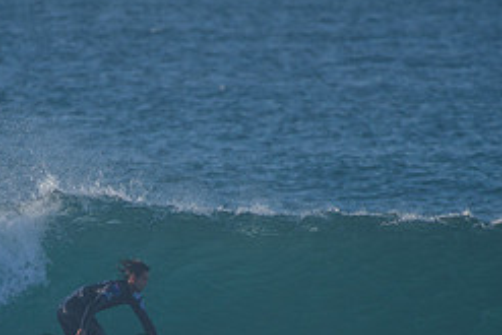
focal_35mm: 1265
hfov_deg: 1.6
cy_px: 329
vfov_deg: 1.1
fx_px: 17649
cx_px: 122
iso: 320
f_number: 5.6
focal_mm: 500
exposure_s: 1/2000
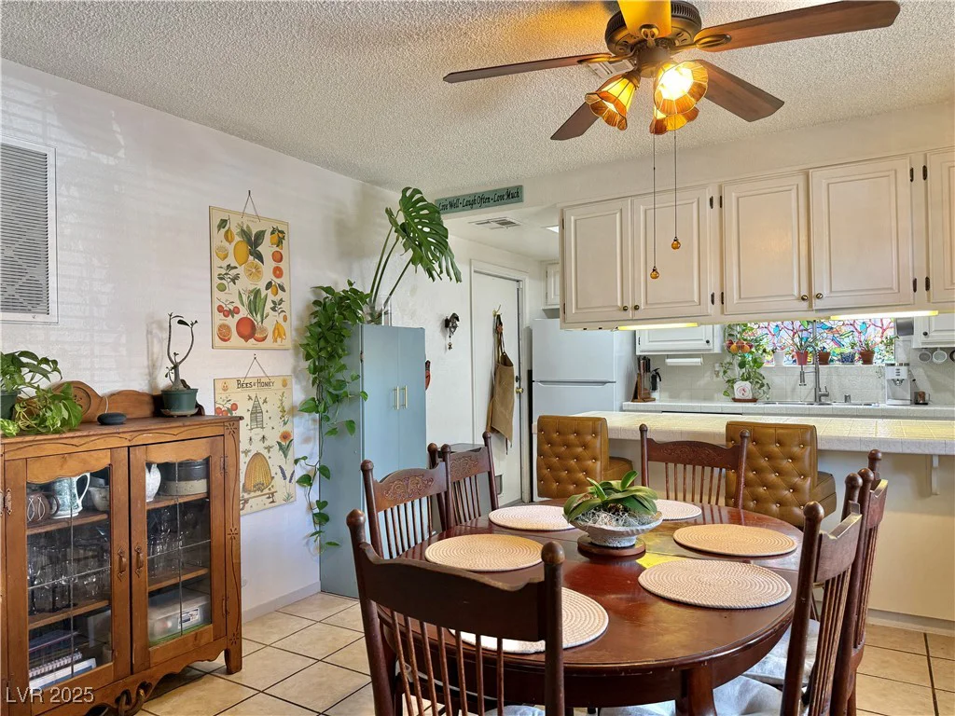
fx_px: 662
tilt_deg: +0.8
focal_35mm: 24
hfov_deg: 71.6
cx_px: 478
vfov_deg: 56.8
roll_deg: +1.0
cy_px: 358
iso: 160
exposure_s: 1/60
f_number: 1.78
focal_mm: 6.76
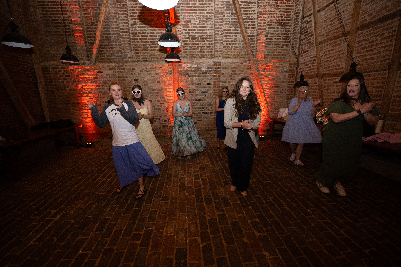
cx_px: 200
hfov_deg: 104.3
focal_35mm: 14
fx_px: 156
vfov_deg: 81.2
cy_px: 134
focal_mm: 14
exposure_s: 1/80
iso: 1000
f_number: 3.2
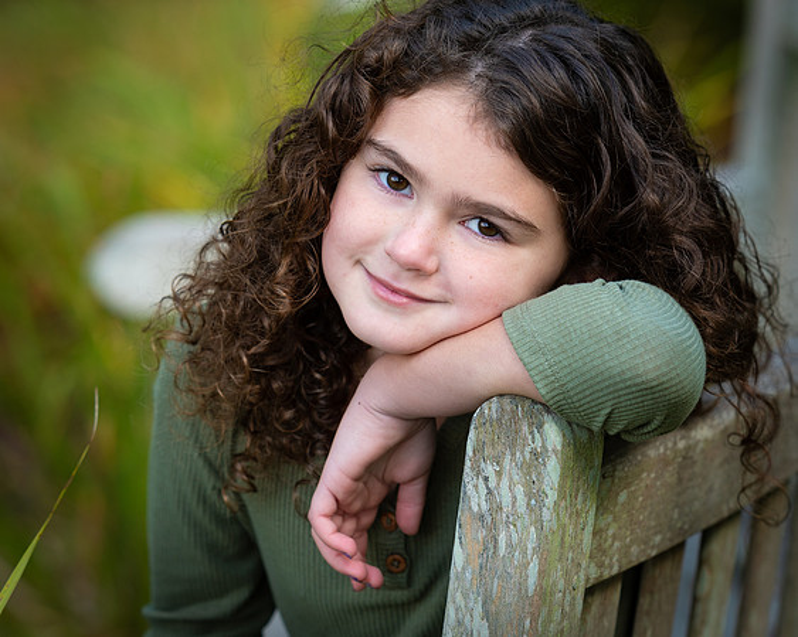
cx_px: 399
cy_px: 341
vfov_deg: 5.9
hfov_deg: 7.4
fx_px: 6188
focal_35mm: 262
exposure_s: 1/320
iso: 100
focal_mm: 145
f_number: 3.5
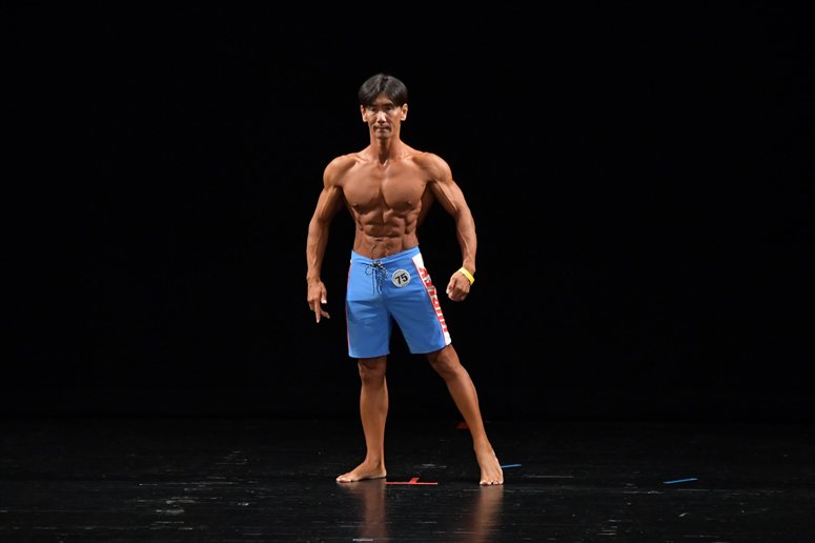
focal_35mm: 285
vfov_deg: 4.8
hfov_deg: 7.2
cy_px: 272
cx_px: 408
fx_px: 6449
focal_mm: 190
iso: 3200
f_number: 5.6
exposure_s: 1/400
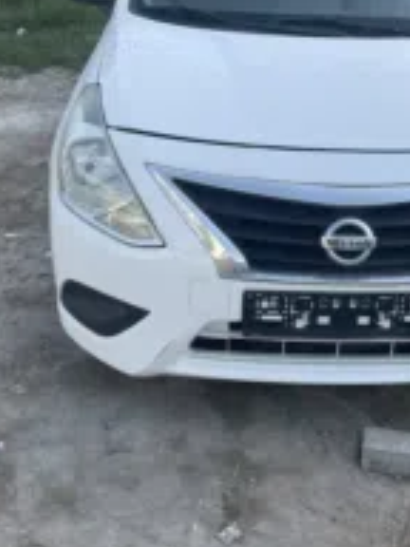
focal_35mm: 52
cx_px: 296
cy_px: 225
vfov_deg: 36.7
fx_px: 821
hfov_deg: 27.7
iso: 32
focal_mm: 5.1
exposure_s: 1/1597
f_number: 1.6
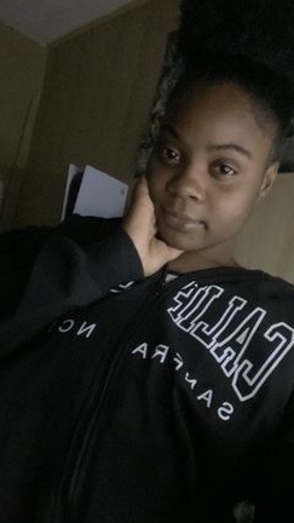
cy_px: 295
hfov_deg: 39.9
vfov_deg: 65.8
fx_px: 402
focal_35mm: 29
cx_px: 181
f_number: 2.2
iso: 2000
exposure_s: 1/15
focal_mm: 2.71
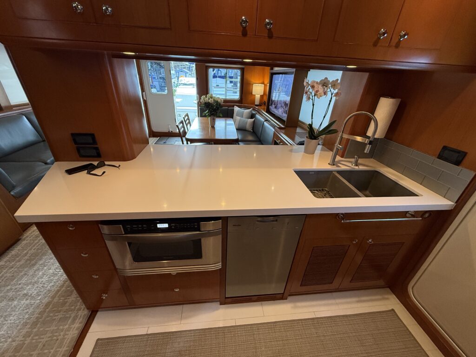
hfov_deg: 102.1
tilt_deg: -28.3
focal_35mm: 14
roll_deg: -2.6
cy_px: 178
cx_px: 238
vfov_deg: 85.7
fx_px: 193
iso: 250
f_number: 2.2
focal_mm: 2.22
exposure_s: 1/98
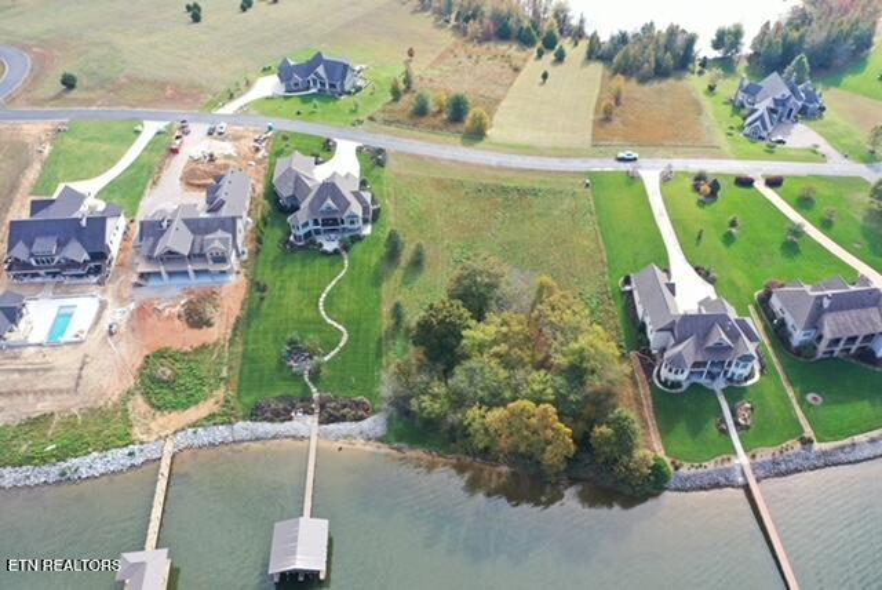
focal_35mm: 28
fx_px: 687
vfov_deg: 46.5
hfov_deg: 65.4
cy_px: 295
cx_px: 441
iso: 100
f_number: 4.5
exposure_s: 1/160
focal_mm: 10.26
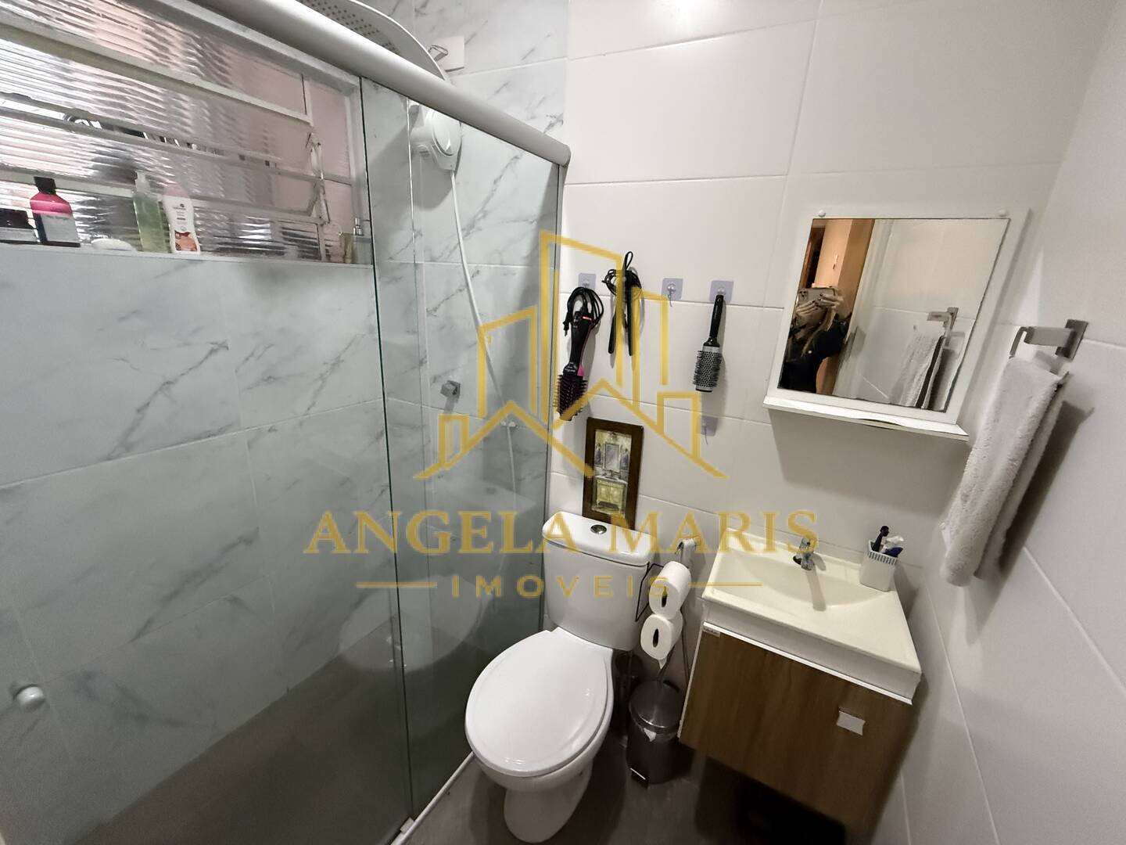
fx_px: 455
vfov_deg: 85.7
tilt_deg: -16.9
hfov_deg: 102.1
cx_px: 563
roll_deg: -2.4
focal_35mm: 14
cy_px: 422
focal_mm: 2.22
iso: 800
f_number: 2.2
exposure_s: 1/59
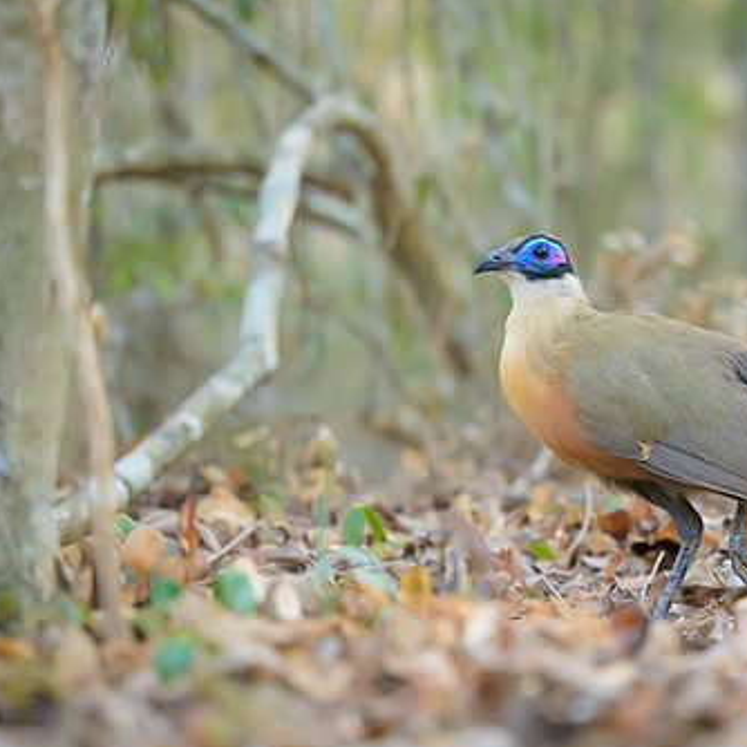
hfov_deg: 14.5
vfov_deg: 14.7
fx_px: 2905
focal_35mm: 119
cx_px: 627
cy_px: 369
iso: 8000
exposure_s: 1/1250
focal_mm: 75
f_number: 2.8
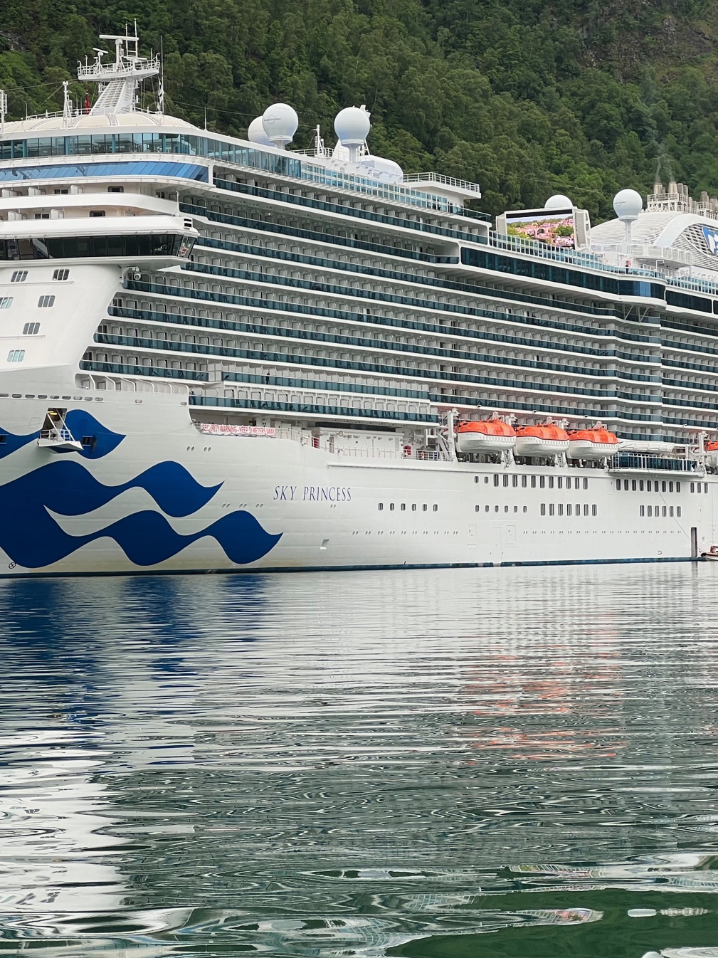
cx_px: 378
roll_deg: +1.6
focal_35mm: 103
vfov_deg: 19.1
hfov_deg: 14.4
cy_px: 479
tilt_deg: +1.9
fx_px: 2849
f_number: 2.8
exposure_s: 1/181
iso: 32
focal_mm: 9
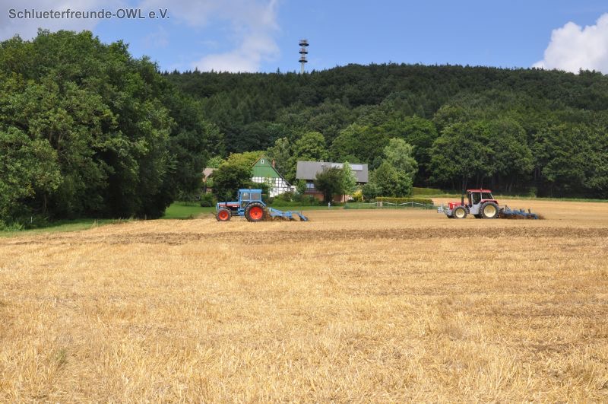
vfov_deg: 28.0
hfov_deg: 41.2
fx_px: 810
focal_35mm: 48
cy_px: 202
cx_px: 304
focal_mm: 32
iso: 200
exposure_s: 1/200
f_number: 14
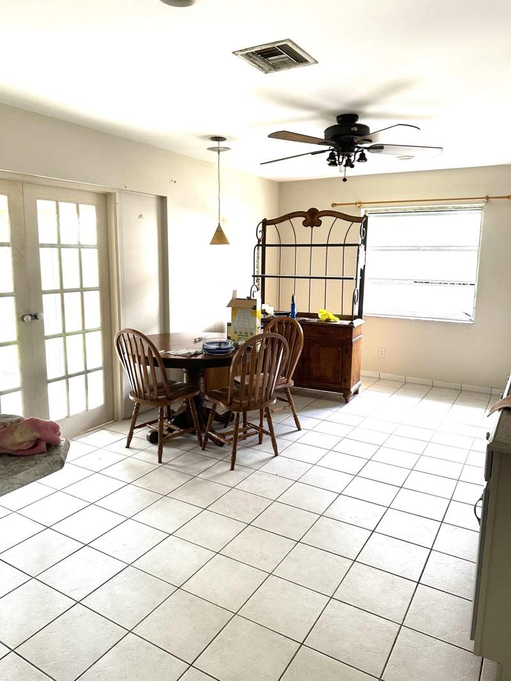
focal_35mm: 24
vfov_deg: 71.6
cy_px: 340
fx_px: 472
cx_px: 256
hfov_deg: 56.8
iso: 250
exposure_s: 1/120
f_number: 1.78
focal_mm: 6.86
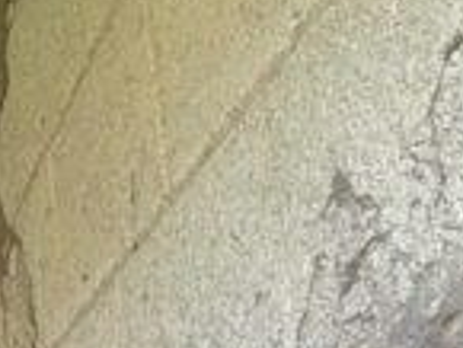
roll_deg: +3.3
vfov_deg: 13.6
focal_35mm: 99
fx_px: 1325
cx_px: -821
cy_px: 591
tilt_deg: +5.4
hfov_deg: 12.3
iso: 640
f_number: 2.2
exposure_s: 1/60
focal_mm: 2.22
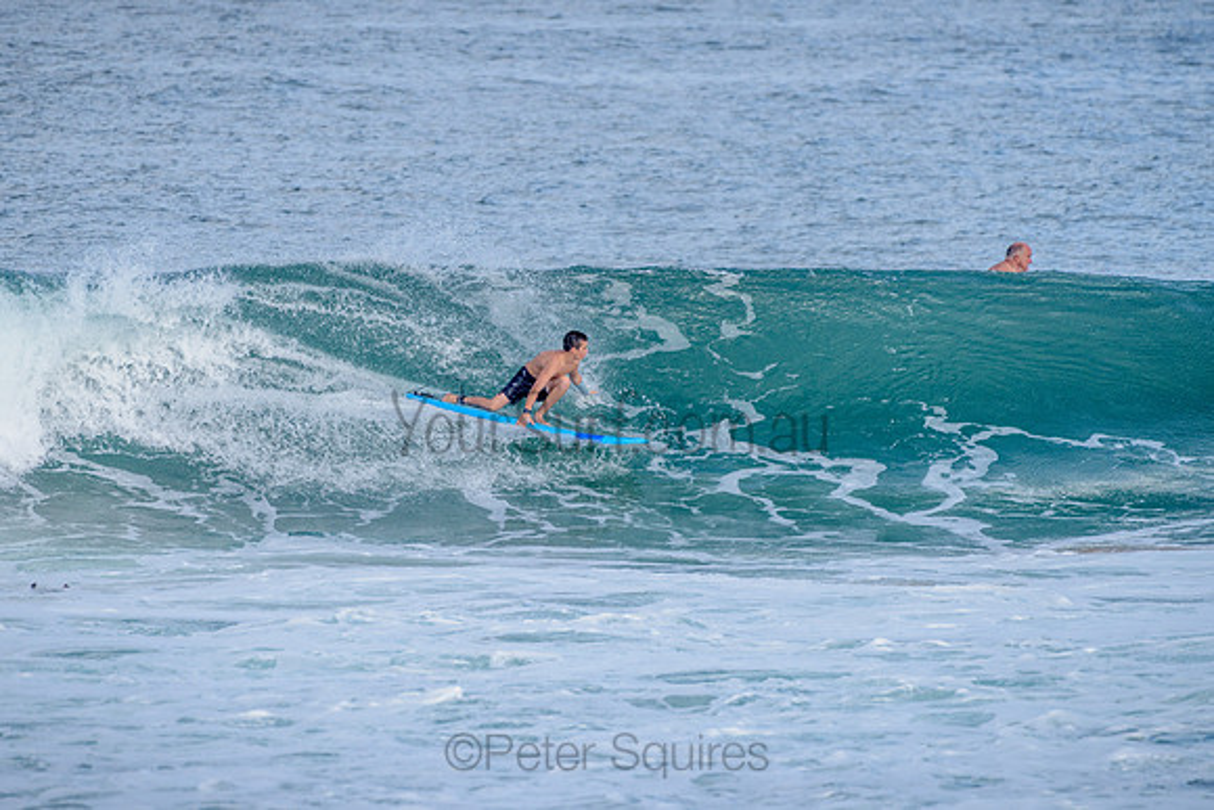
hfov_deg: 3.4
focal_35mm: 612
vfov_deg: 2.2
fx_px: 20644
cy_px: 405
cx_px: 607
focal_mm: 500
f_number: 5.6
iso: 250
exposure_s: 1/1250
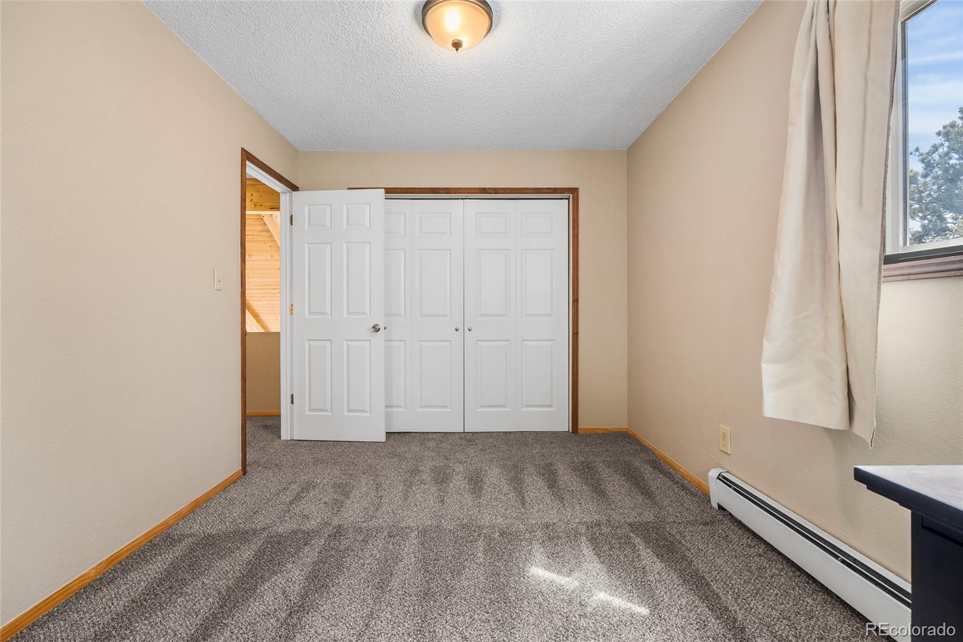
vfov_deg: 73.8
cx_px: 482
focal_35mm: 16
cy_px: 321
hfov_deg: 96.7
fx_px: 428
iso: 200
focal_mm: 16
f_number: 8
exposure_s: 1/50
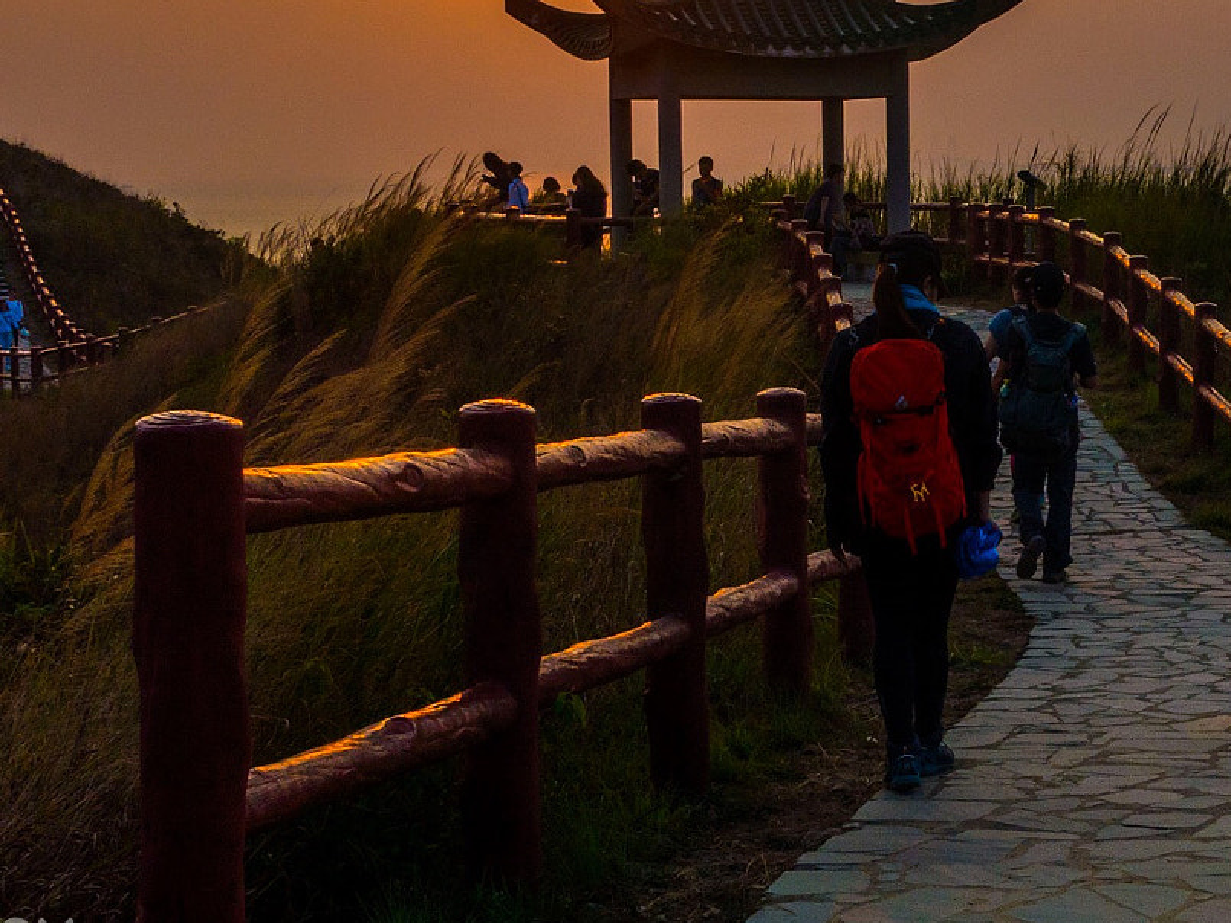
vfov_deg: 22.5
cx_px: 918
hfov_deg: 29.4
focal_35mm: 65
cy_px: 338
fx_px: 2312
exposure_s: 1/250
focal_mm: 12.64
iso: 80
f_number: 10
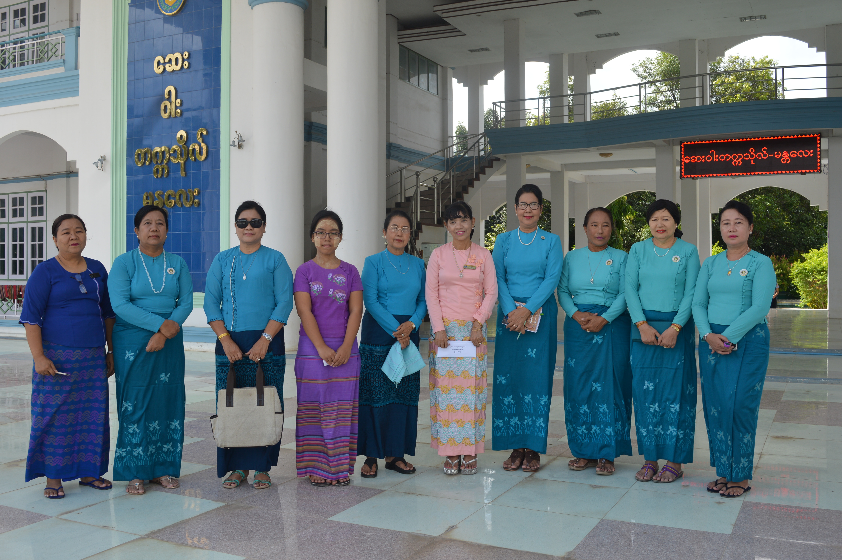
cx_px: 421
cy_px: 280
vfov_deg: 36.8
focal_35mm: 36
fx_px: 841
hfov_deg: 53.2
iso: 100
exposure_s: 1/200
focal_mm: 24
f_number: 7.1
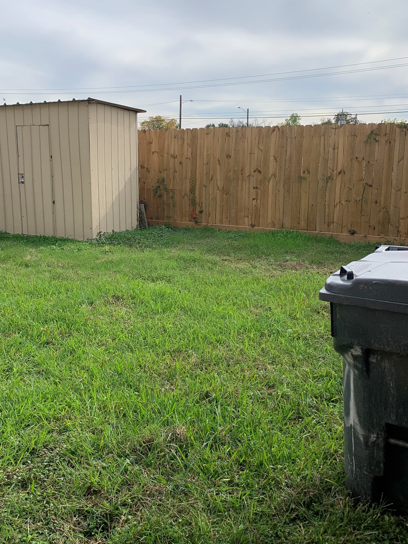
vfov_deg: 53.9
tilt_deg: -8.1
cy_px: 261
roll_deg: -0.2
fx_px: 534
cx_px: 152
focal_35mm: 34
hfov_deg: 41.5
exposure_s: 1/2257
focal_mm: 4.25
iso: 25
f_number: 1.8
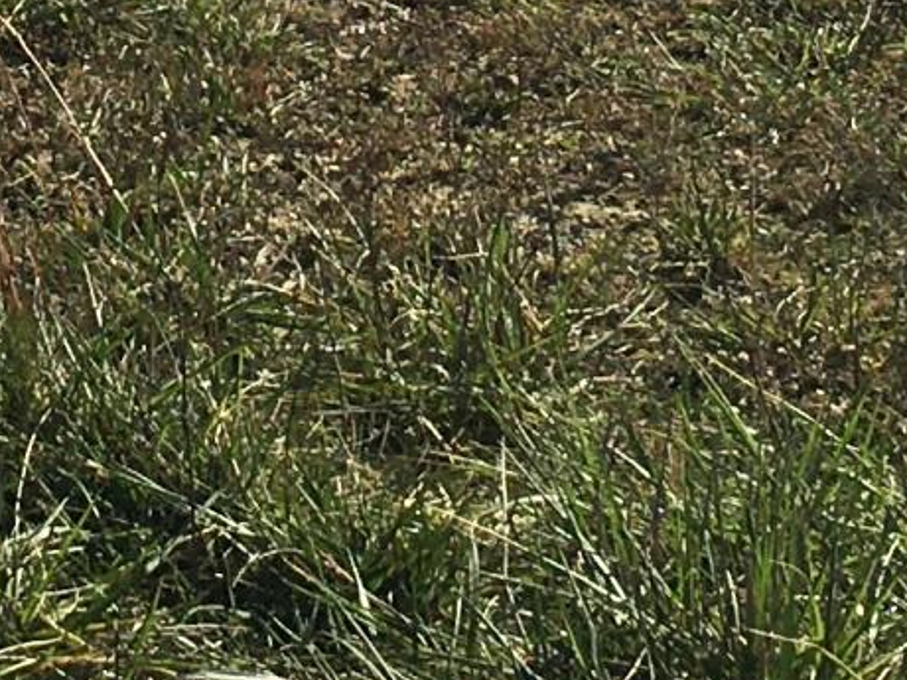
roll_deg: +0.3
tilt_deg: -11.0
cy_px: -733
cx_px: 158
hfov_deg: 10.4
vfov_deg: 7.5
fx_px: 4952
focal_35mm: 189
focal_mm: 4.15
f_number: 2.2
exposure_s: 1/2564
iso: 25
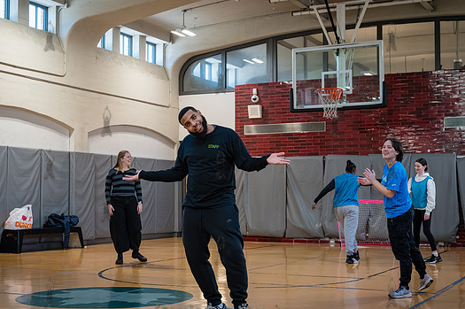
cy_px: 164
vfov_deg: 24.1
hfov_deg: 35.7
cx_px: 220
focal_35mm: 56
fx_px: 723
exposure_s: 1/1000
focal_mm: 50
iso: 8000
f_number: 4
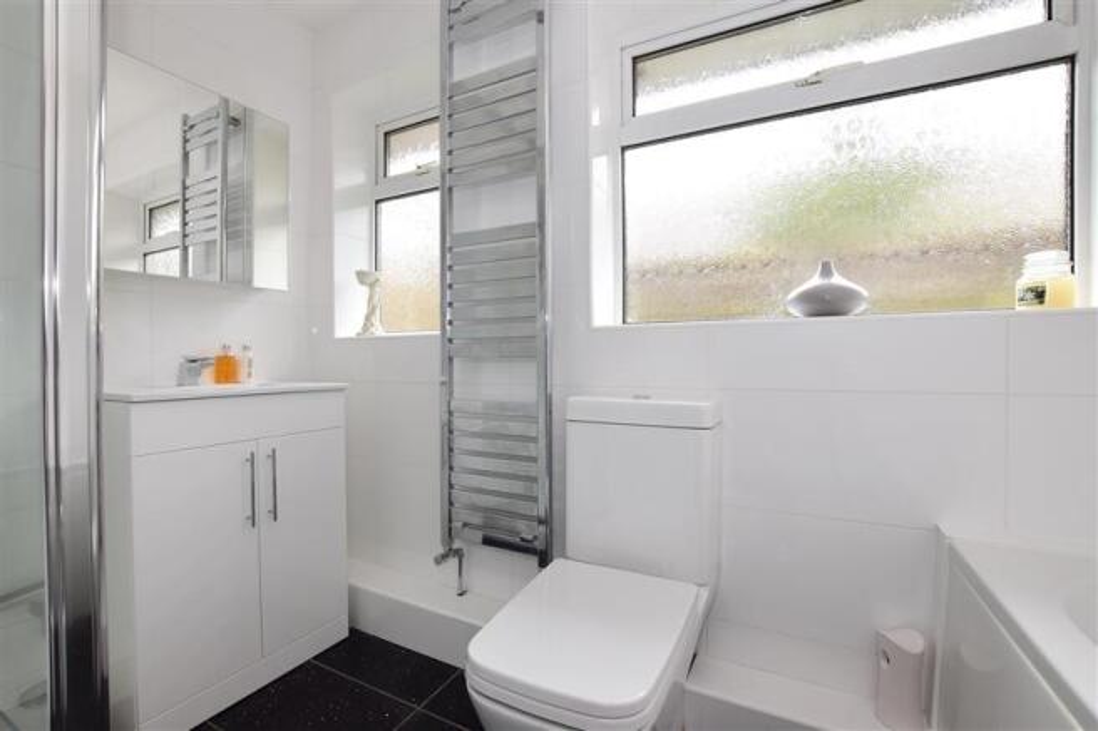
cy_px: 366
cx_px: 549
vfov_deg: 77.3
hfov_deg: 100.4
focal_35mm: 15
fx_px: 457
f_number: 11
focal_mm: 10
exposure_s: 1/6
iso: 200
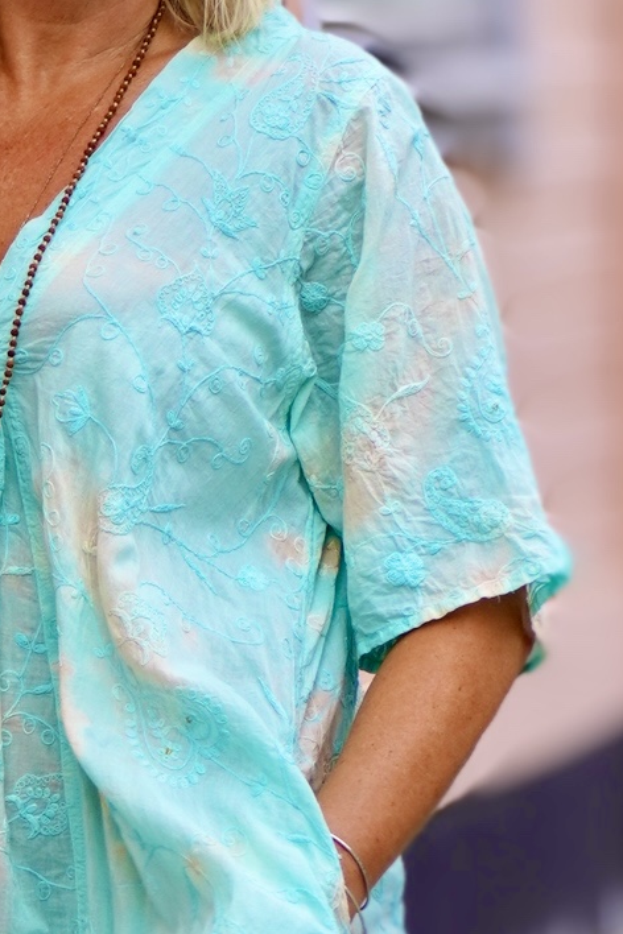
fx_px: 5212
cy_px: 1082
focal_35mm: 201
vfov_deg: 10.1
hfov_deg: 6.8
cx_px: -148
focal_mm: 37
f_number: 5.6
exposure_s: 1/320
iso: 100
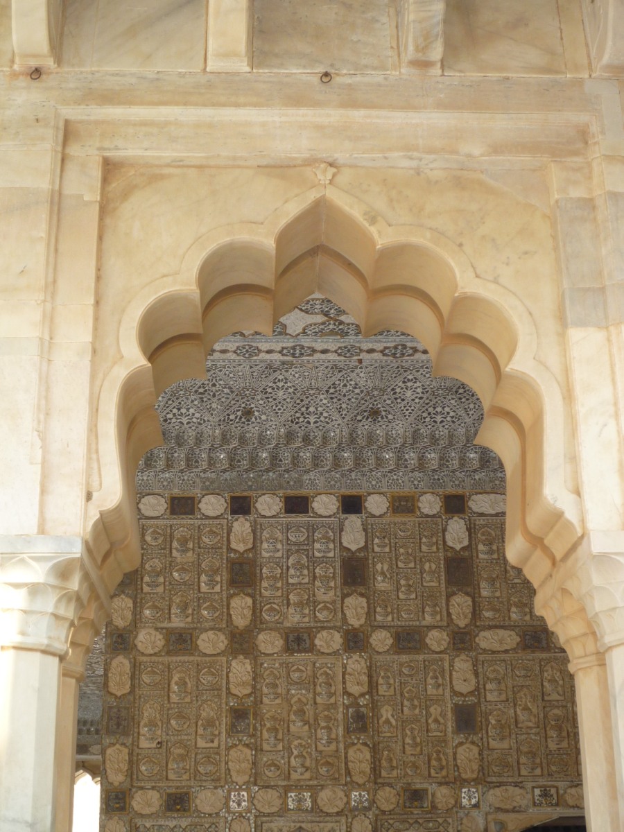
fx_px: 1346
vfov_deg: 34.3
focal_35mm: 56
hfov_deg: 26.1
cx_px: 312
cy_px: 416
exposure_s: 1/50
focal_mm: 8.3
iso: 100
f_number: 4.3
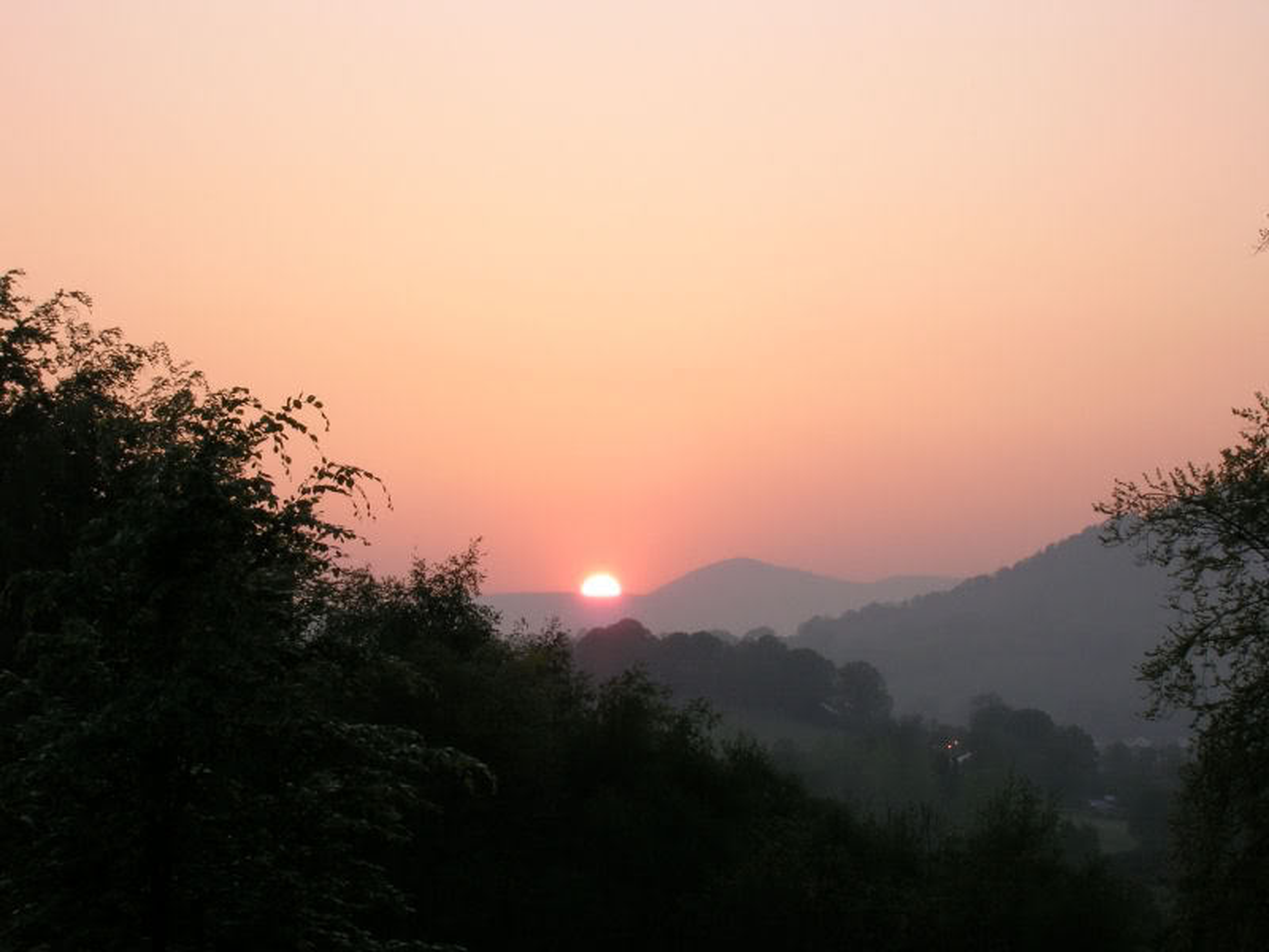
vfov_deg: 14.5
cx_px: 634
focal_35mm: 102
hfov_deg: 19.3
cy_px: 476
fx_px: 3739
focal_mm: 17.1
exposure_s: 1/27.8
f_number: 8.2
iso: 50
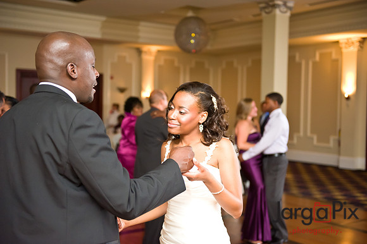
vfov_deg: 27.0
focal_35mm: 50
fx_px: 509
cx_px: 184
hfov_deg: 39.6
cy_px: 122
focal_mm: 50
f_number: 2.8
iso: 3200
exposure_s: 1/125
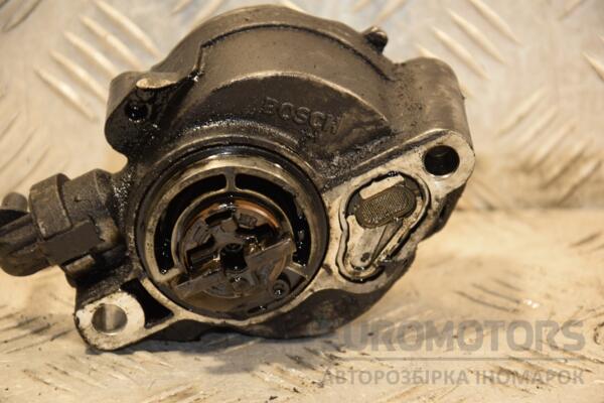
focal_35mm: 158
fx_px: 2642
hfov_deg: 13.0
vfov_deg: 8.7
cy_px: 202
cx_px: 302
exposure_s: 1/100
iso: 800
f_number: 5.6
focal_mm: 105
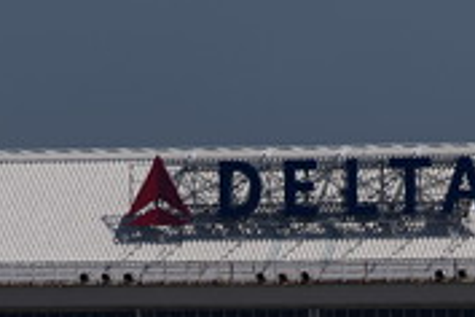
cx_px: 284
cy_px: 390
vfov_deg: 0.9
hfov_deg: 1.4
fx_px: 19619
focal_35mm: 1487
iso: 100
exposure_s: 1/1000
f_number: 8
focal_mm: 390
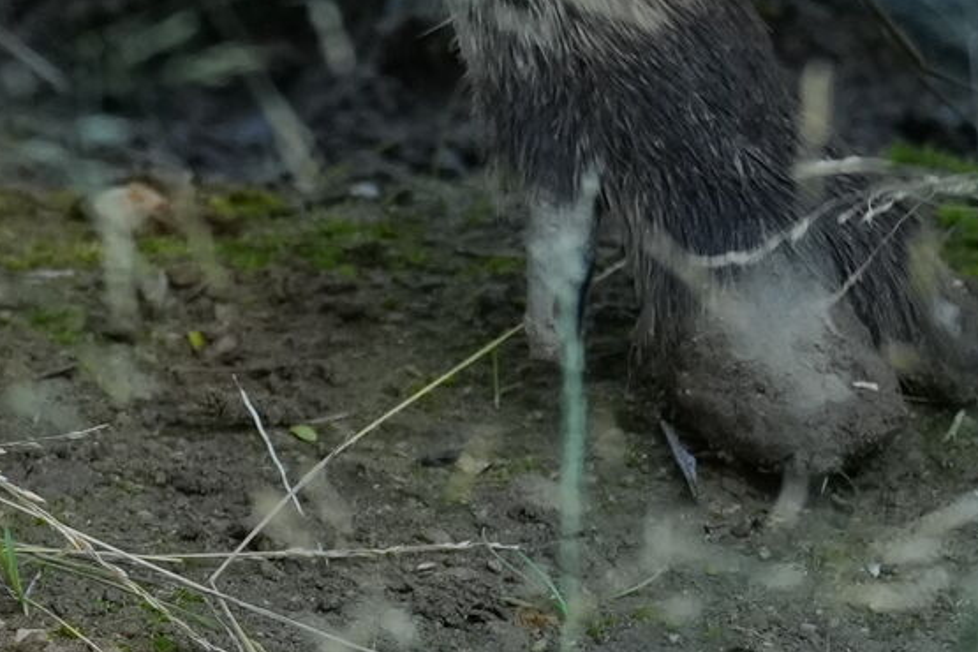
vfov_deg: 0.9
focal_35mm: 1509
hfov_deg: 1.4
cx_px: 497
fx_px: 40991
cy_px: -1572
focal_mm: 194
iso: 800
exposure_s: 1/500
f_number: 4.5
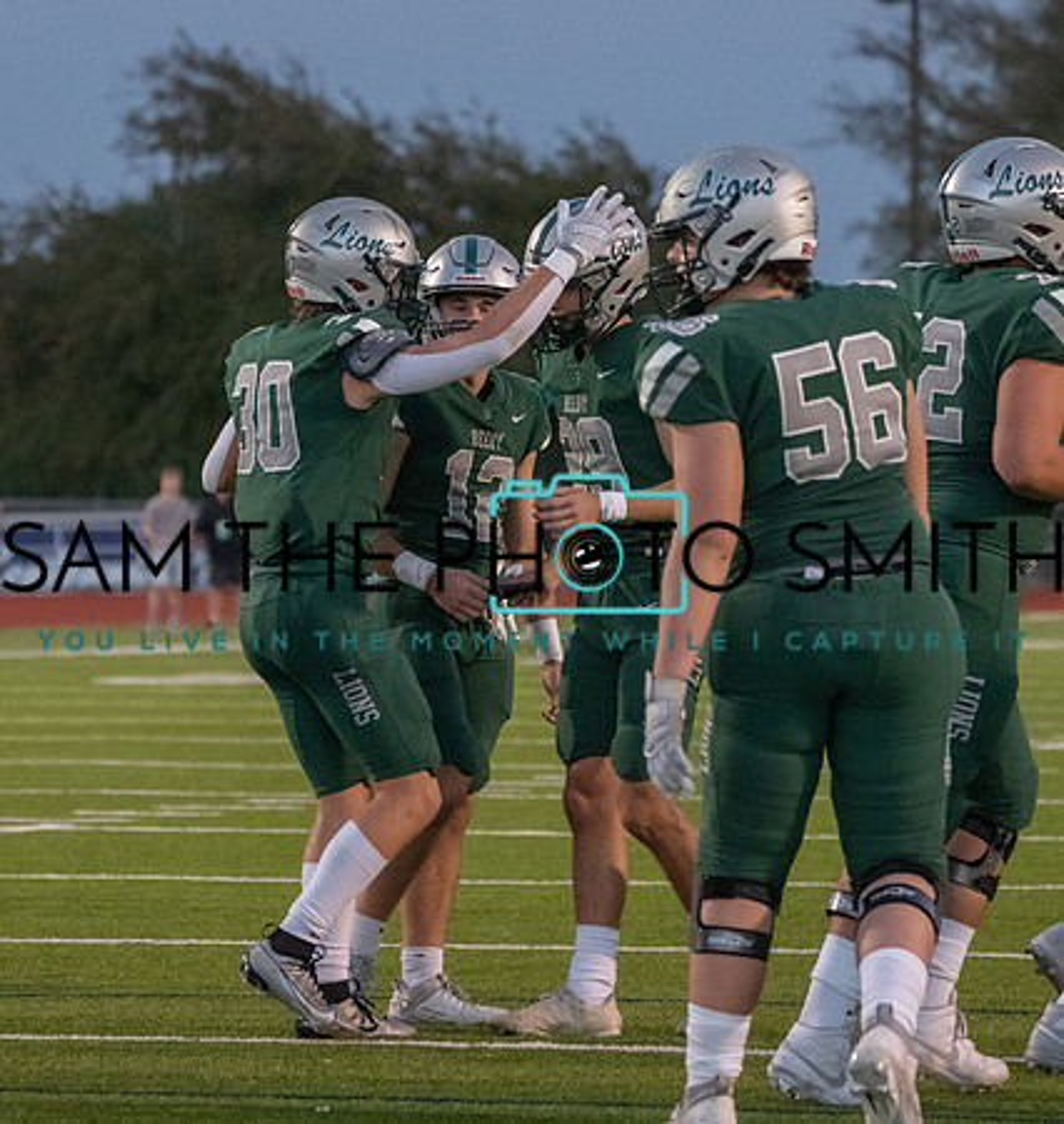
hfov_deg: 6.1
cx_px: 396
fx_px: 10062
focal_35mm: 281
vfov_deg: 6.4
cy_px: 532
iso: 12800
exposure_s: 1/1250
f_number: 5.6
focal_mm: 177
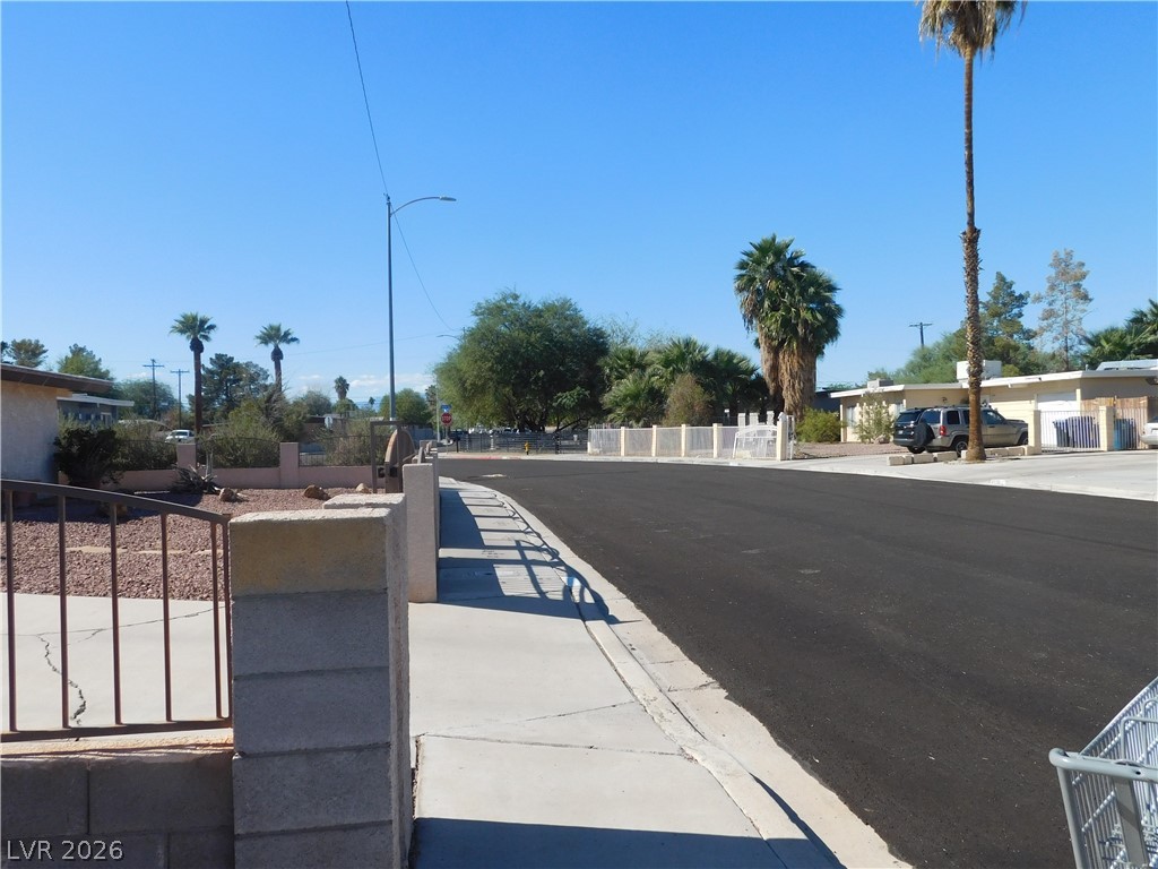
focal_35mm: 28
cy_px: 434
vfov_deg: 49.7
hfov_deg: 63.4
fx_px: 937
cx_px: 579
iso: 125
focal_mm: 4.9
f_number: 6.4
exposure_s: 1/500
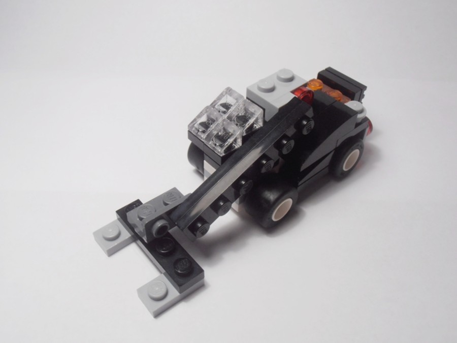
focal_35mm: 37
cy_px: 172
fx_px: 488
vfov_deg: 38.7
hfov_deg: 50.1
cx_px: 228
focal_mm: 6.61
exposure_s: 1/60
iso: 80
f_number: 3.9
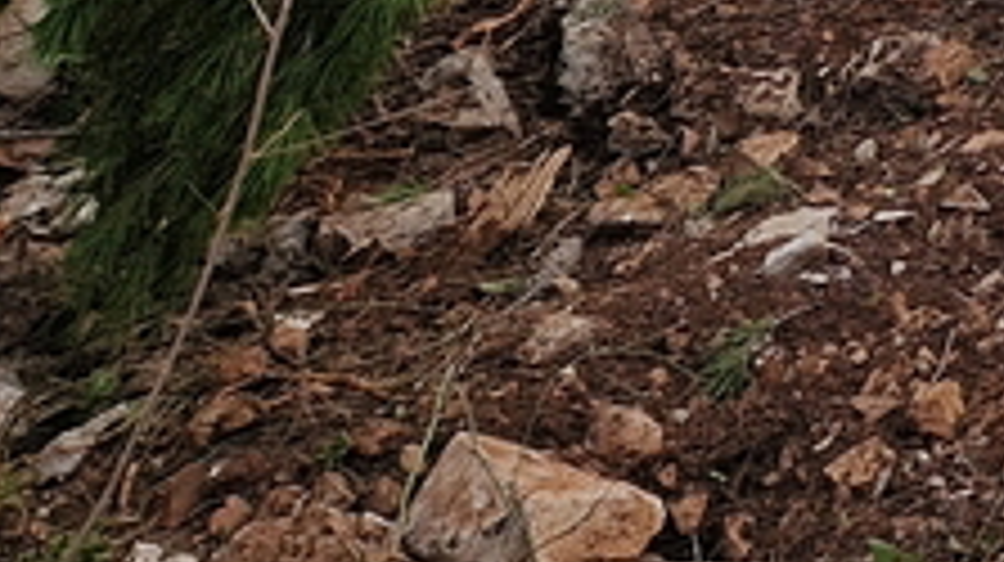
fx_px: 3591
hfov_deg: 12.5
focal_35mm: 135
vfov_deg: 8.0
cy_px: -967
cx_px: 2391
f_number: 1.8
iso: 50
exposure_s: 1/255
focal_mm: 5.4
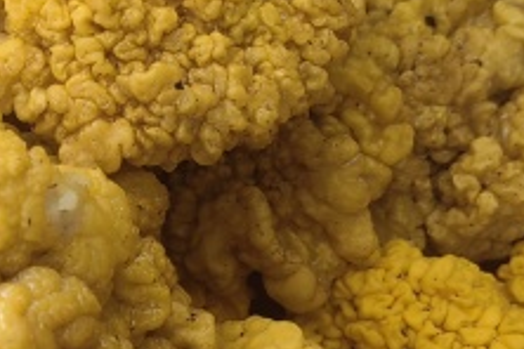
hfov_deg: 20.0
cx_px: 92
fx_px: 1470
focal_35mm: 101
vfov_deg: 13.4
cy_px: 344
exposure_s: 1/100
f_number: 1.8
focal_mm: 5.54
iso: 125
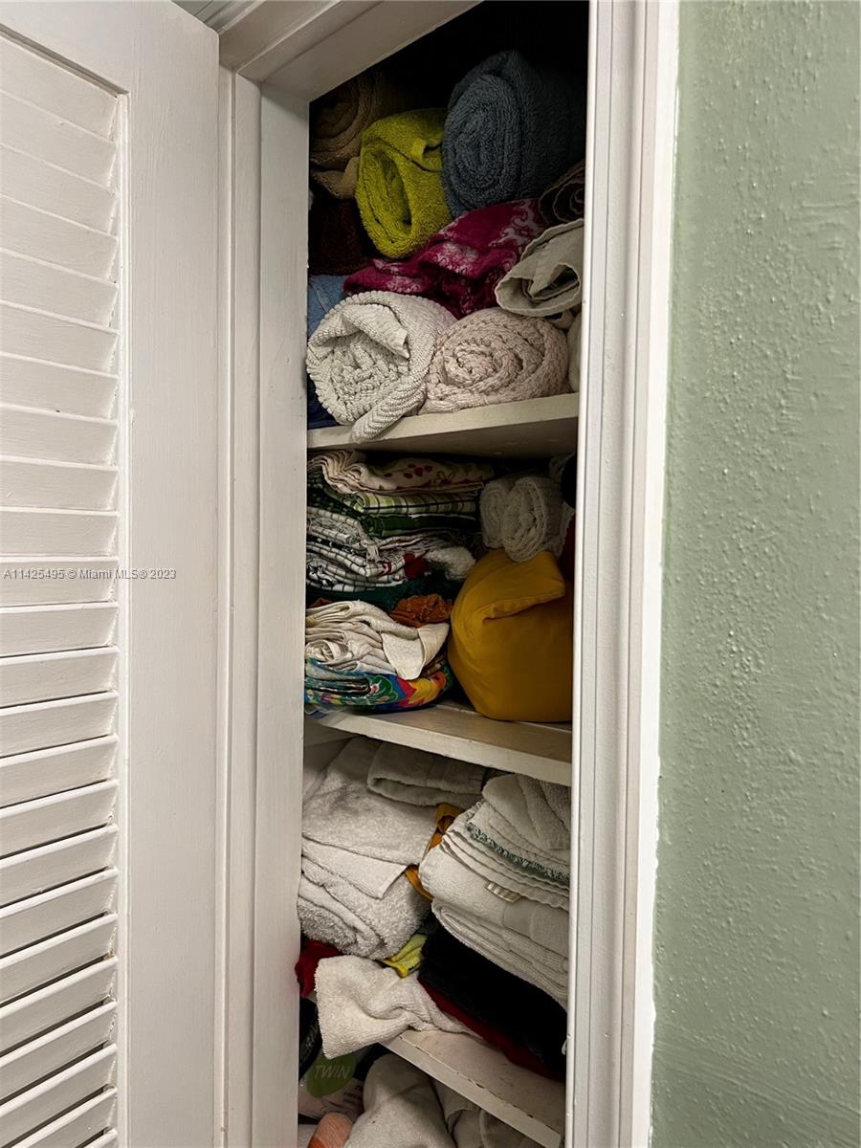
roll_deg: +0.3
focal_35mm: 26
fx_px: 862
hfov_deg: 53.1
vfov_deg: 67.3
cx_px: 430
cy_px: 574
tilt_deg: -1.4
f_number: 1.5
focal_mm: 5.7
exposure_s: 1/60
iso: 125
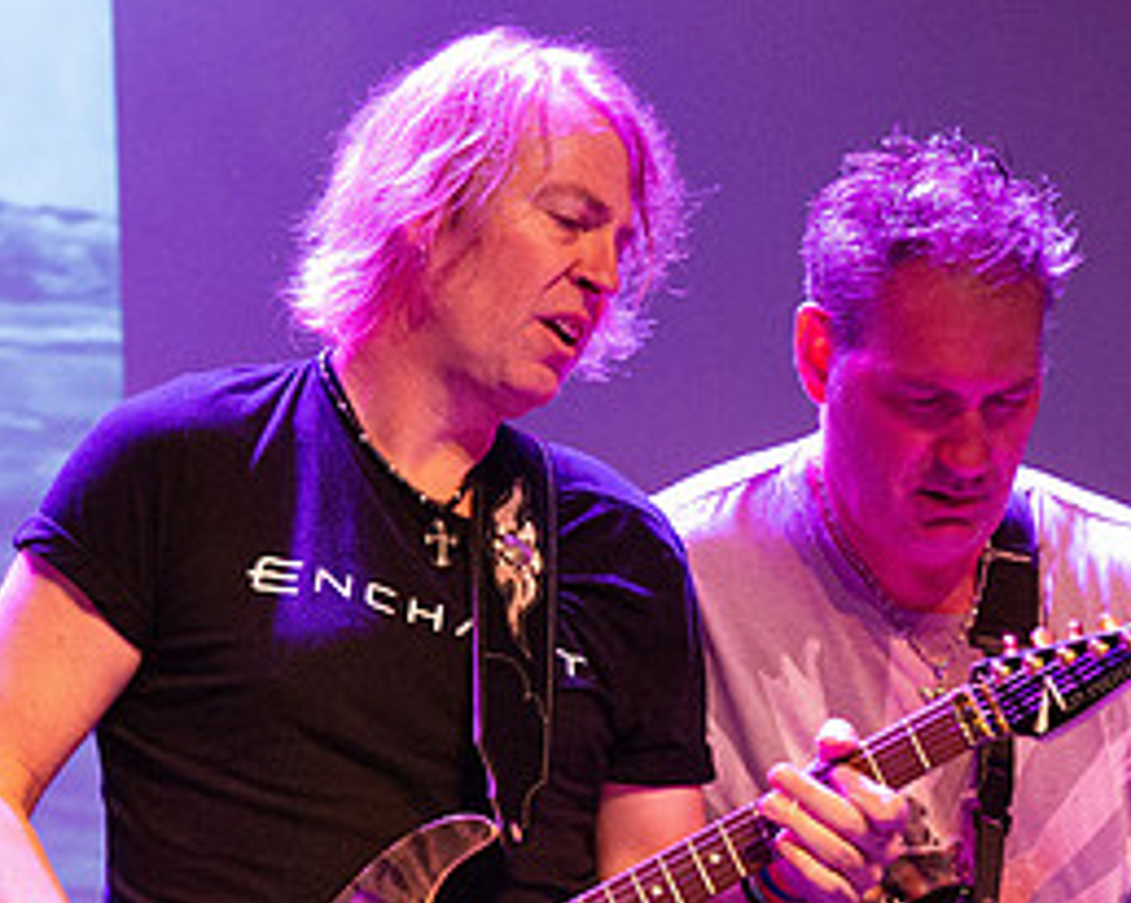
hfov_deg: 7.6
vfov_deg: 6.1
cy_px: 711
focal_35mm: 255
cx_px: 782
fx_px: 8529
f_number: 6.3
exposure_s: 1/40
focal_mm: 110
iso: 8000
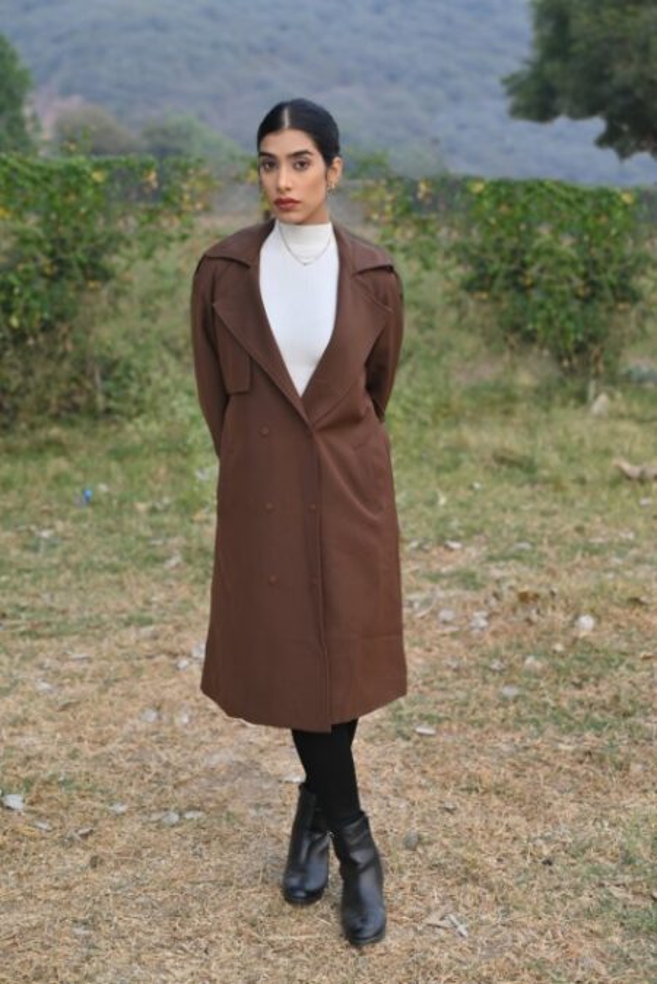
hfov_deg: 27.0
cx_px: 328
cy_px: 492
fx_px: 1367
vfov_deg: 39.6
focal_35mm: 50
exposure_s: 1/250
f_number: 3.2
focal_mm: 50
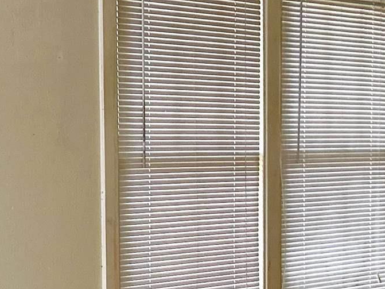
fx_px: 1323
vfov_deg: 12.4
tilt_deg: -4.1
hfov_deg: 16.6
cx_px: 189
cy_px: 234
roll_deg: +0.7
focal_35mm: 119
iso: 200
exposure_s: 1/60
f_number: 1.5
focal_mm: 5.7
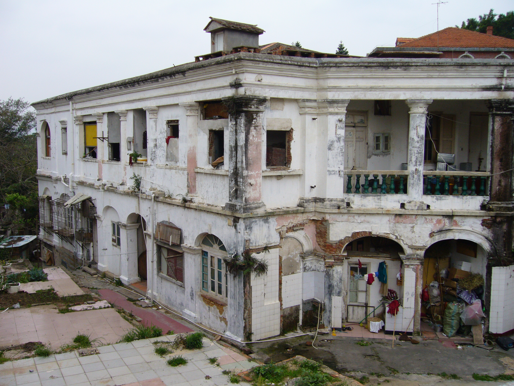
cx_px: 257
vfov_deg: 40.7
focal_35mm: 35
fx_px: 520
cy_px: 193
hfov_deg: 52.6
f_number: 5.6
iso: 80
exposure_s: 1/200
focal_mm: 5.8
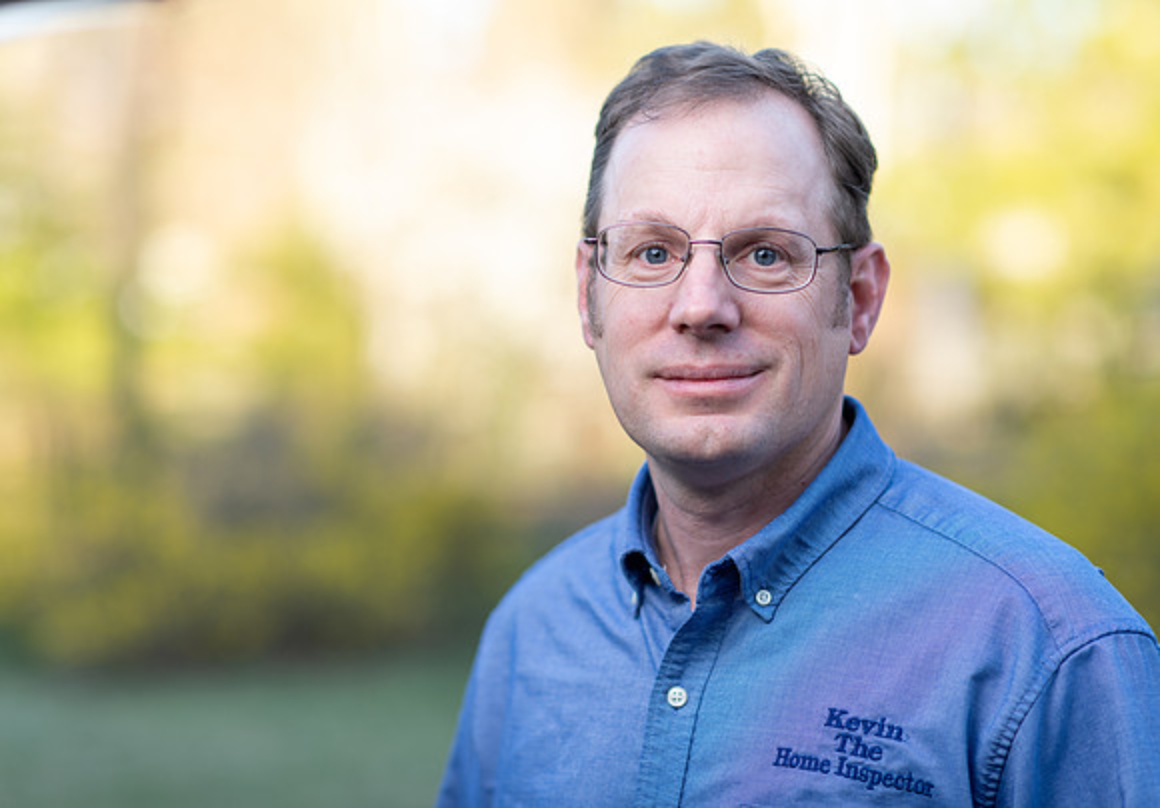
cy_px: 388
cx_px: 630
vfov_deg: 15.5
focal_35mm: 91
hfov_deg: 22.1
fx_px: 2973
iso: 64
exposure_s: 1/200
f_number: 2.2
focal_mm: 85
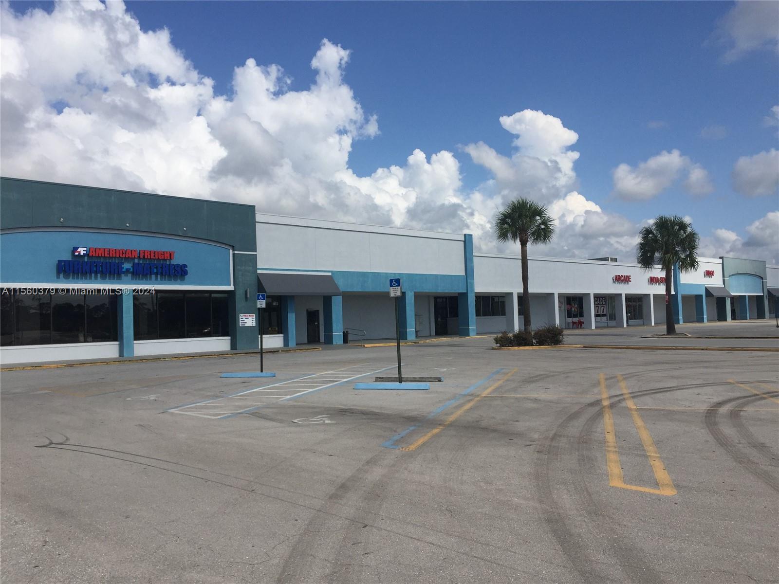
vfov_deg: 48.2
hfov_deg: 61.7
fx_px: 653
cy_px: 292
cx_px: 390
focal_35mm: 29
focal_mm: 4.15
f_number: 2.2
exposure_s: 1/4950
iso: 32
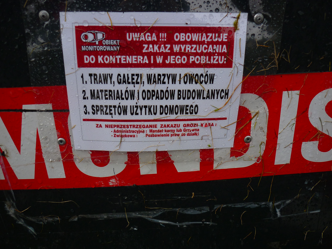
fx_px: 317
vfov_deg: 42.9
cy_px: 124
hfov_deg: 55.4
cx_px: 166
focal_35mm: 33
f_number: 2.8
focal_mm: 5.5
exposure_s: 1/320
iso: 80
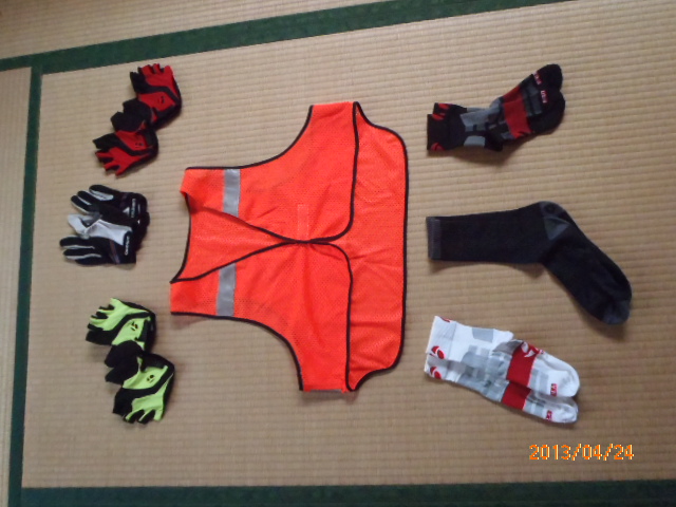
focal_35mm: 28
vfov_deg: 49.7
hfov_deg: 63.4
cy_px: 254
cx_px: 338
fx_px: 547
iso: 800
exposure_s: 1/160
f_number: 3.5
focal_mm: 5
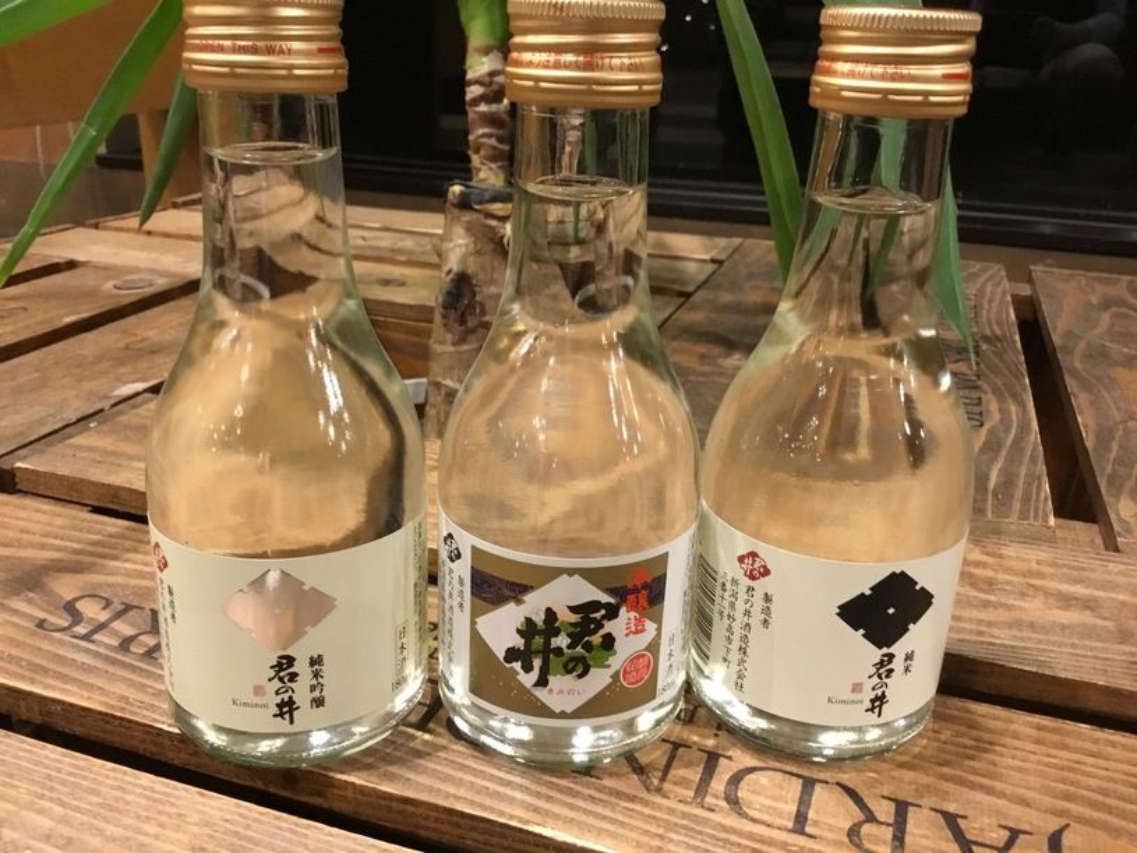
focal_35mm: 31
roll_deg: -1.4
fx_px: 1018
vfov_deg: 45.4
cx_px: 568
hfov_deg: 58.4
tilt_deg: -21.9
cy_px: 426
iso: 400
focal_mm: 3.3
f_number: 2.4
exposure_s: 1/15
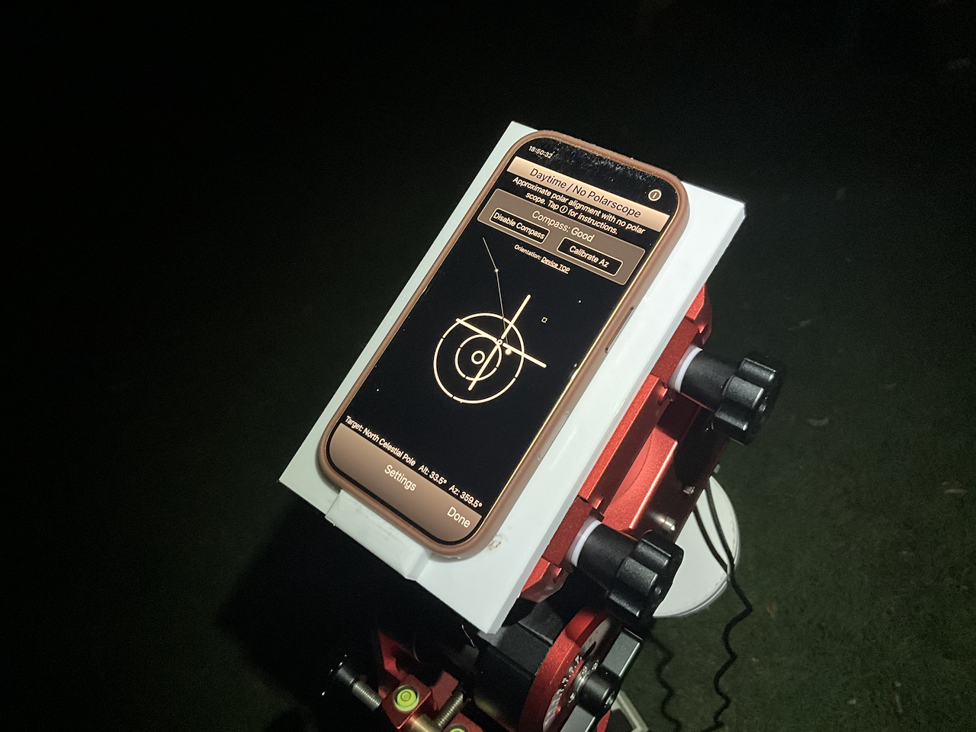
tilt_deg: -39.4
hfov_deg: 61.7
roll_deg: +1.9
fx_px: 818
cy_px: 366
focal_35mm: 29
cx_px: 488
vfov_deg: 48.2
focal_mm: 3
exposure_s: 1/30
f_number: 1.8
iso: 400
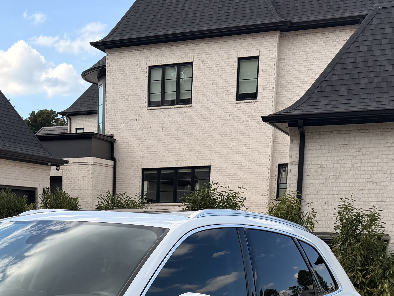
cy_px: 372
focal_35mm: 64
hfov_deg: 29.4
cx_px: 68
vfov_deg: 21.1
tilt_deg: -9.4
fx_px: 729
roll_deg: -0.2
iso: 80
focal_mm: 6.76
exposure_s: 1/2907
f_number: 1.78
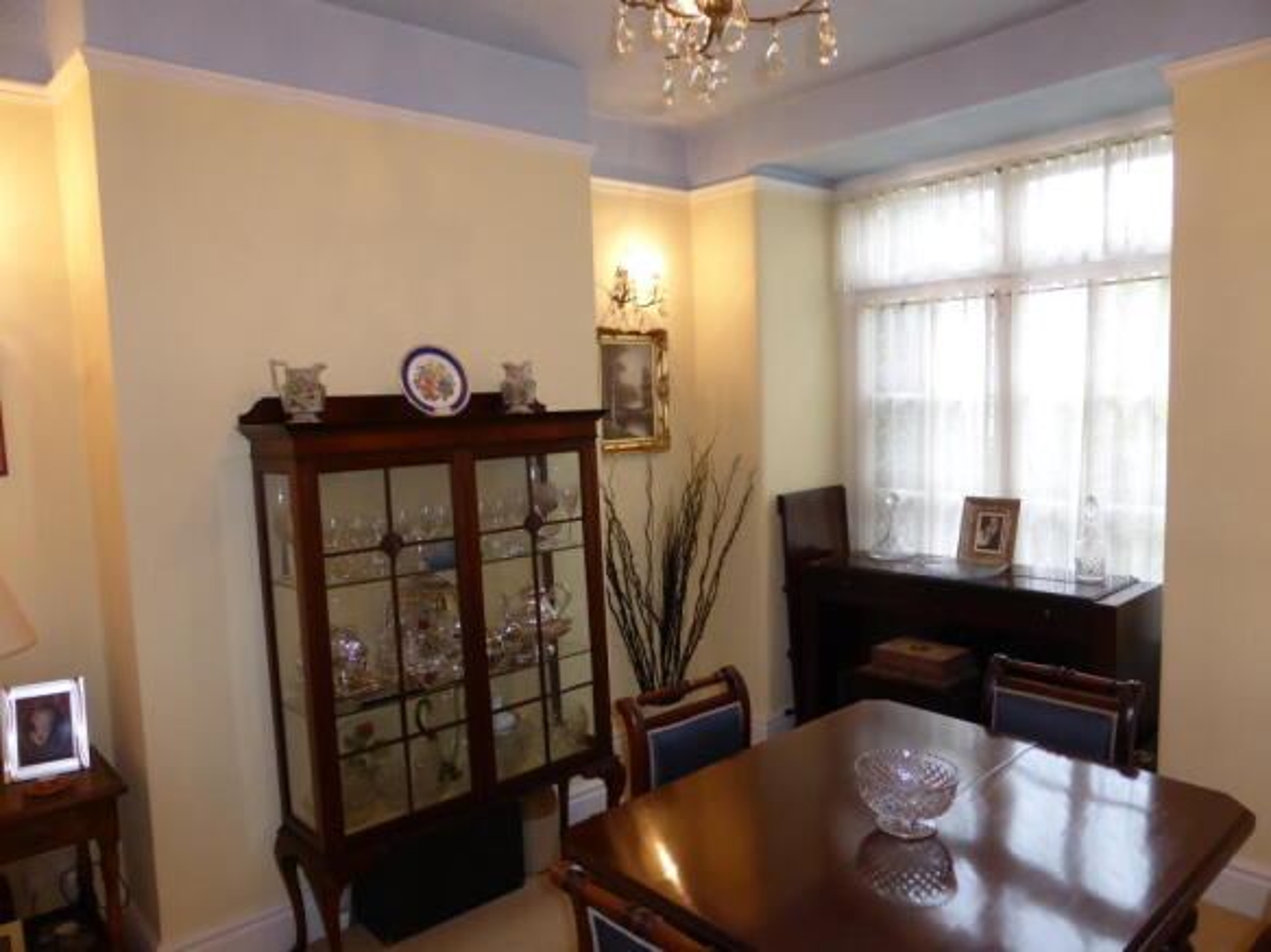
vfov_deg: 56.8
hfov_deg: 71.6
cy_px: 476
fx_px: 881
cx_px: 636
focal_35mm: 24
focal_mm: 4.3
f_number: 3.3
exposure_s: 1/60
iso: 250
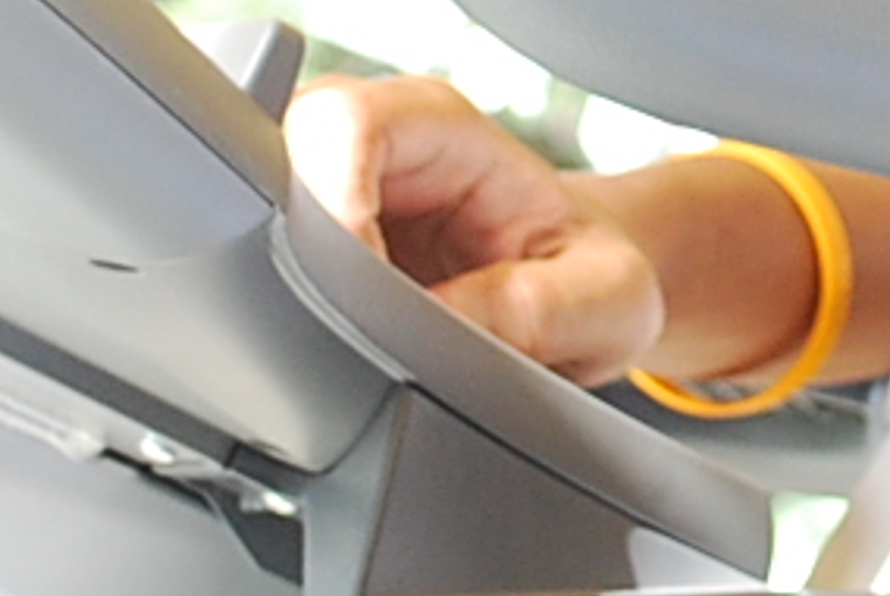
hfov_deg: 7.7
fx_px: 6583
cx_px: 890
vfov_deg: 5.2
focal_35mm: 266
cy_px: 22
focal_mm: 26
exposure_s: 1/160
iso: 400
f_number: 4.2
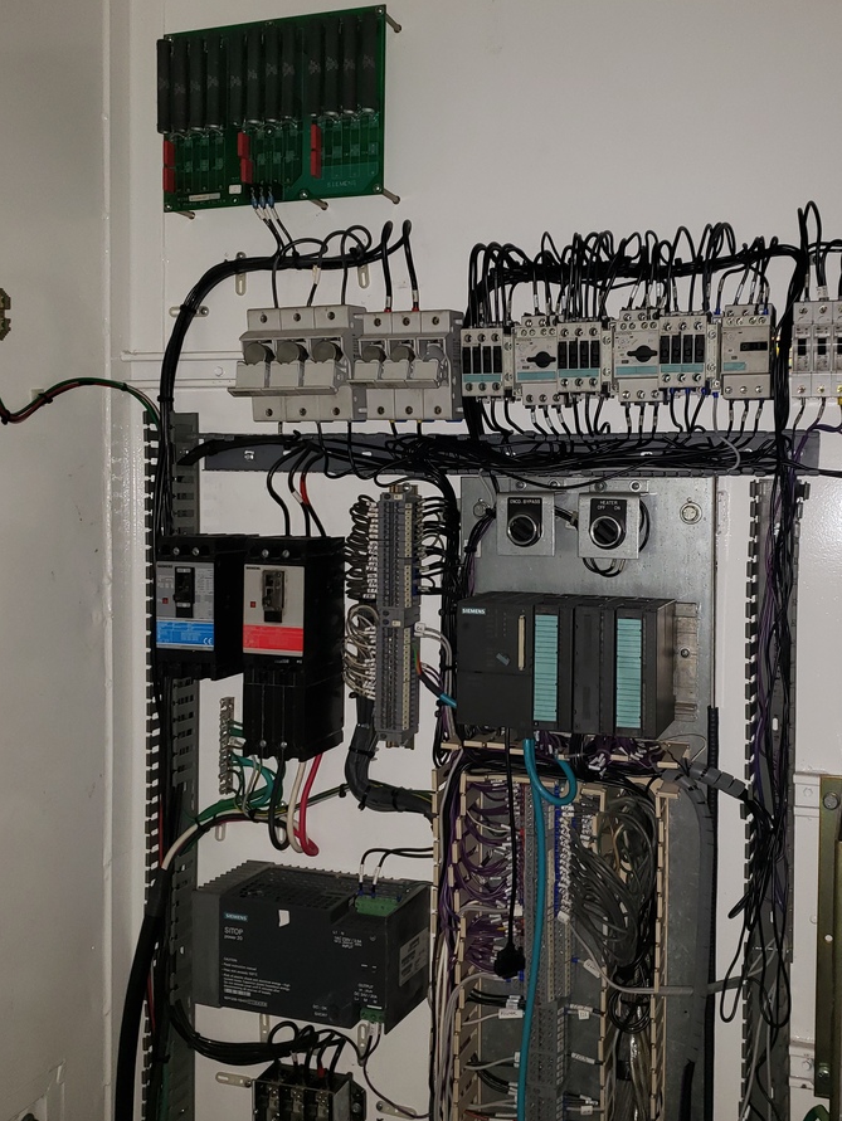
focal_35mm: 35
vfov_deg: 52.6
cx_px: 492
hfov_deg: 40.6
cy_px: 559
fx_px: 1134
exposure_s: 1/39
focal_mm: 4.3
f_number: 1.5
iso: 80
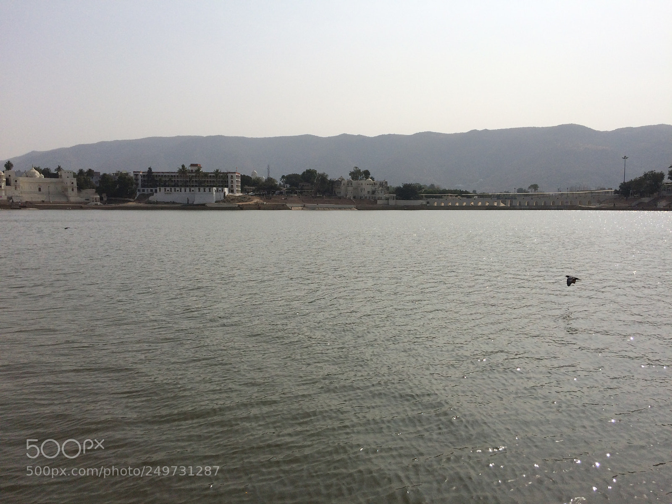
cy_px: 252
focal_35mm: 29
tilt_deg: -5.0
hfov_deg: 61.7
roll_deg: -0.1
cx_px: 336
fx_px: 563
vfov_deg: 48.2
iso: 32
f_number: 2.2
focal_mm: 4.15
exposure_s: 1/6849
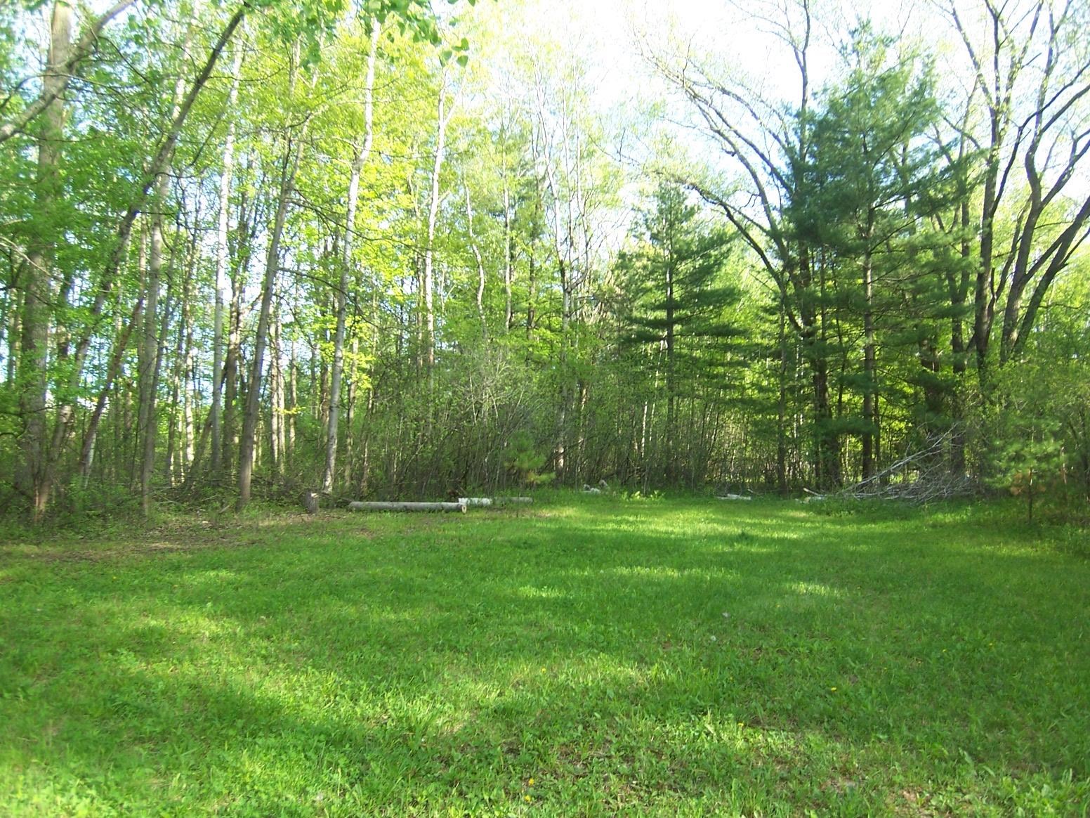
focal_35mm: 23
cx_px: 545
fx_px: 724
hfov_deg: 73.9
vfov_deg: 58.9
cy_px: 409
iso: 64
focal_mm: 3.8
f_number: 2.8
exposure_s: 1/125
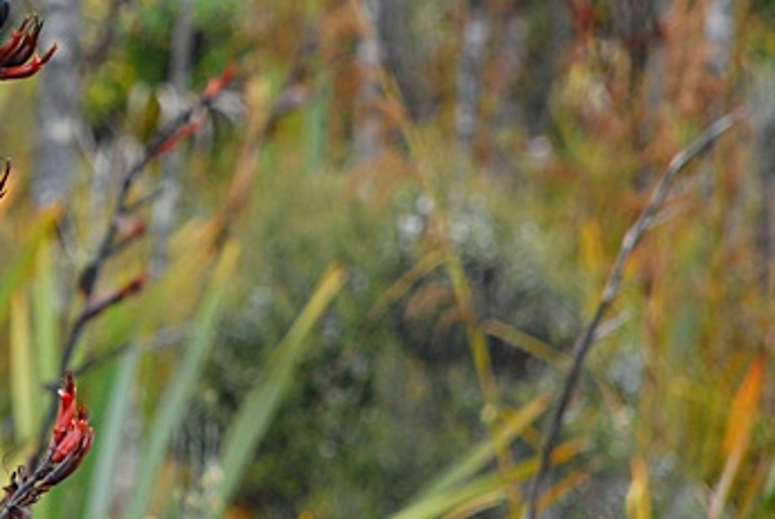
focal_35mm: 470
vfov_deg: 2.9
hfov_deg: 4.4
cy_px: 38
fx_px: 10134
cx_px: 16
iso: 400
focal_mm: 135
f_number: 5.6
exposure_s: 1/500
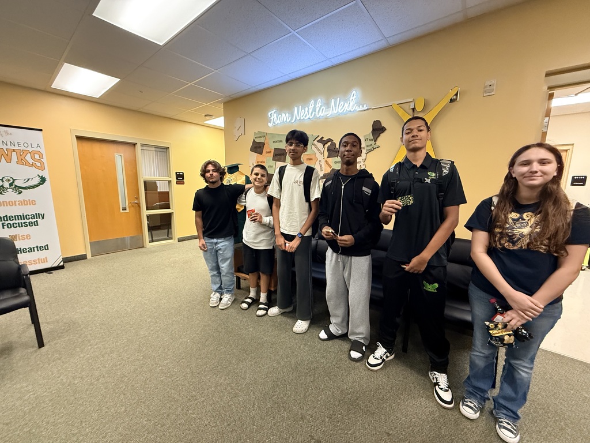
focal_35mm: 14
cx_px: 295
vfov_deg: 85.7
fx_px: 239
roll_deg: -0.6
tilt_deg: -10.0
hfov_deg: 102.1
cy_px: 222
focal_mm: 2.22
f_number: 2.2
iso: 500
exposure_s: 1/49
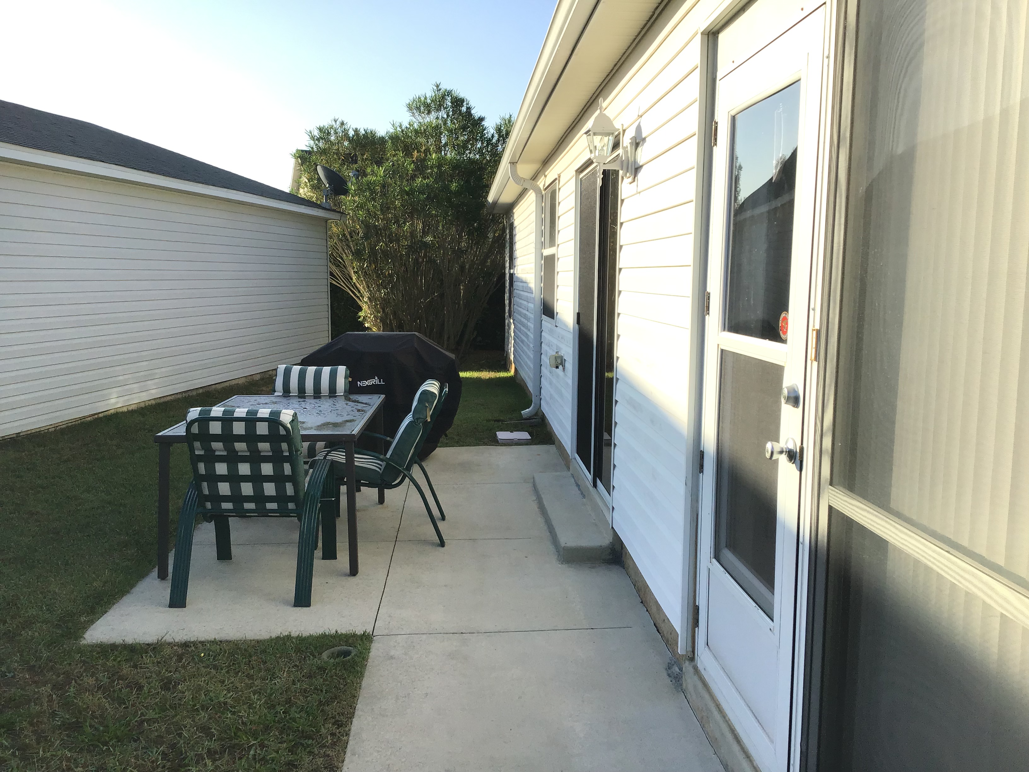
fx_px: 922
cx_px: 514
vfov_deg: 45.4
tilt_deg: -7.8
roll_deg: -1.3
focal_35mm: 31
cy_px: 386
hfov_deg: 58.4
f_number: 2.4
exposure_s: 1/799
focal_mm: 3.3
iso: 25
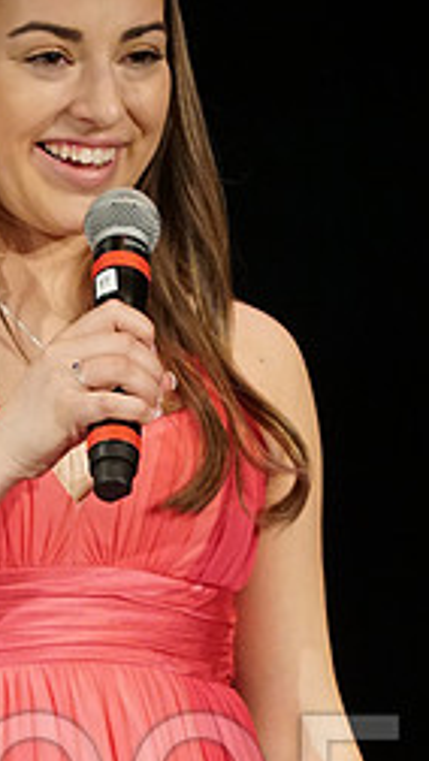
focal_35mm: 562
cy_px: 338
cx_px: 24
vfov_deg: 3.8
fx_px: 11350
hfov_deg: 2.2
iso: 3200
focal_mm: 200
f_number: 4
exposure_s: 1/200
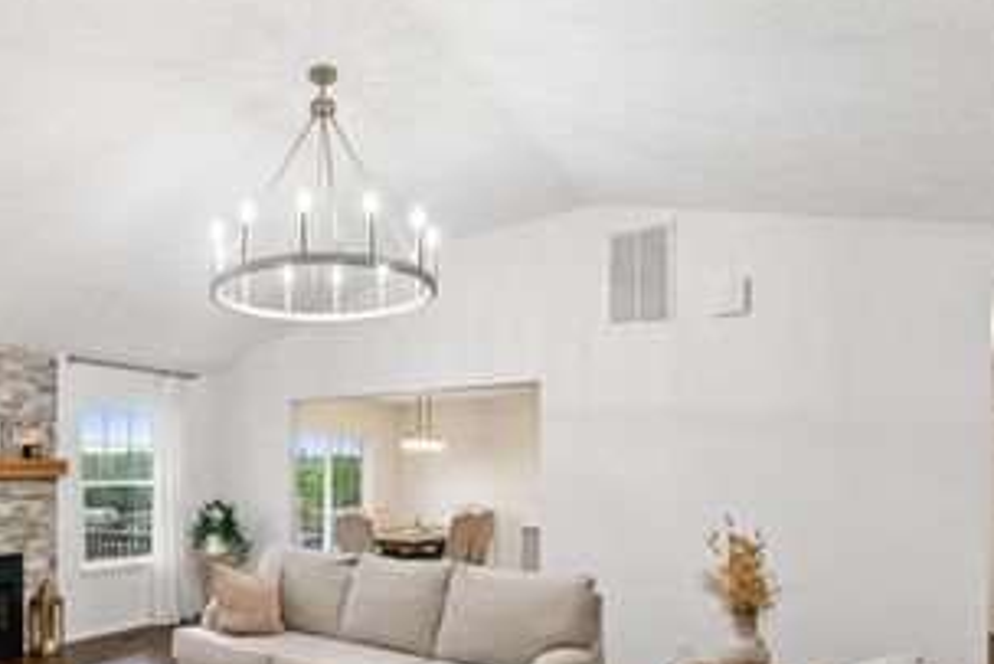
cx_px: 317
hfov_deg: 73.3
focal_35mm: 23
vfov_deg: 53.5
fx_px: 635
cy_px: 469
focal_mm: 14
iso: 400
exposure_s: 1/50
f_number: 9
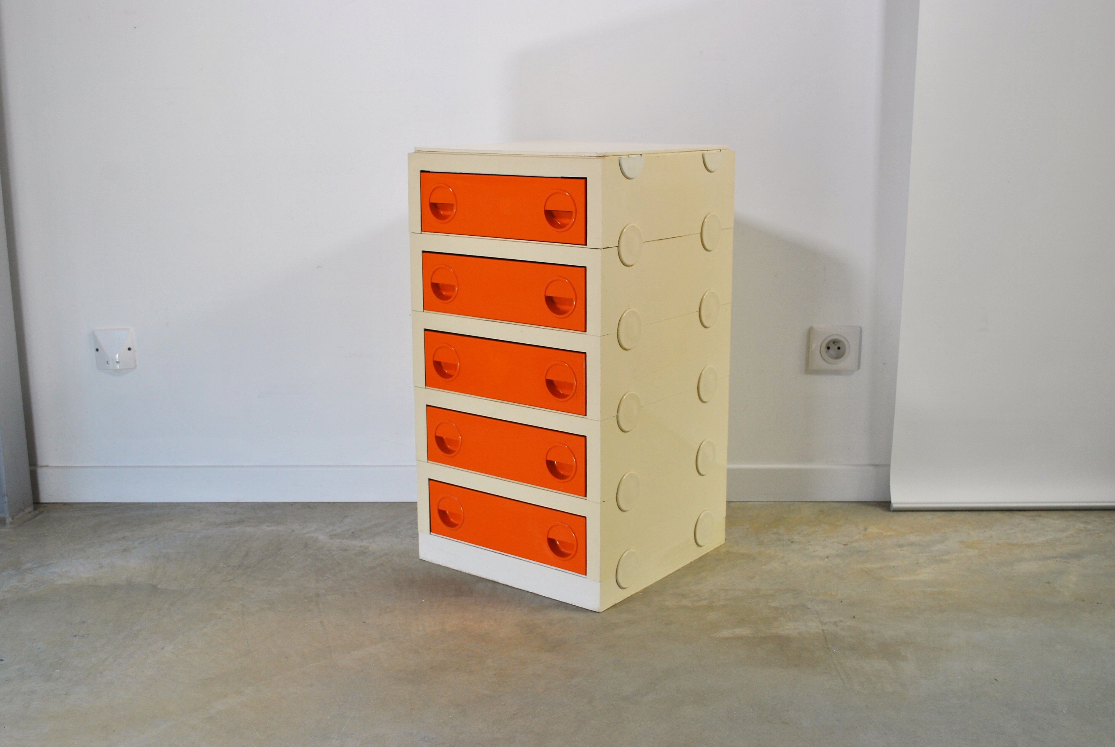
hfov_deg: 49.5
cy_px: 374
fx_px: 1209
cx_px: 558
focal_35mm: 39
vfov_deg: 34.3
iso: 200
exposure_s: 1/125
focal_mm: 26
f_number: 5.6
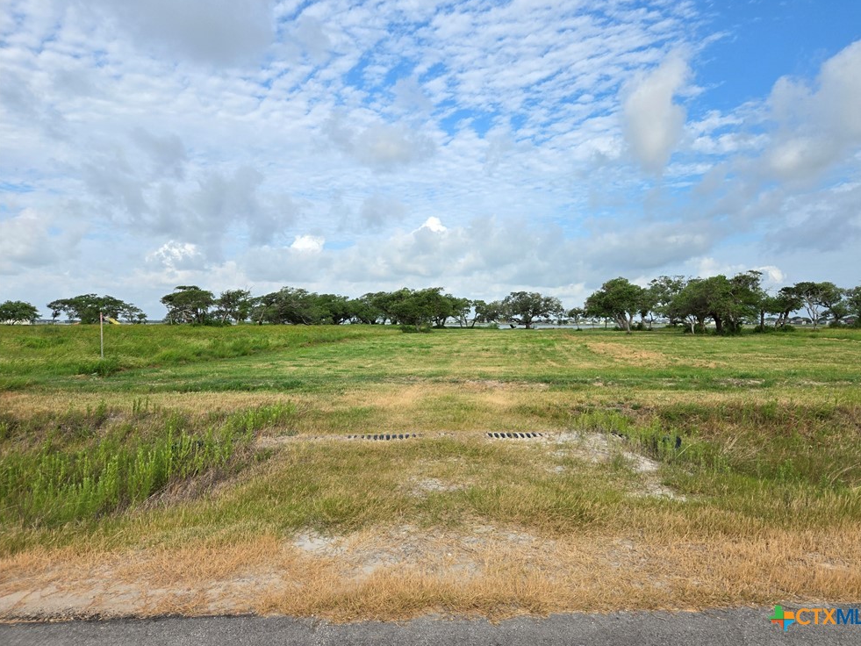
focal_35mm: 24
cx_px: 447
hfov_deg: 71.6
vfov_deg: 56.8
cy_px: 312
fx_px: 597
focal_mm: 5.4
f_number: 1.8
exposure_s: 1/2921
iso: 64
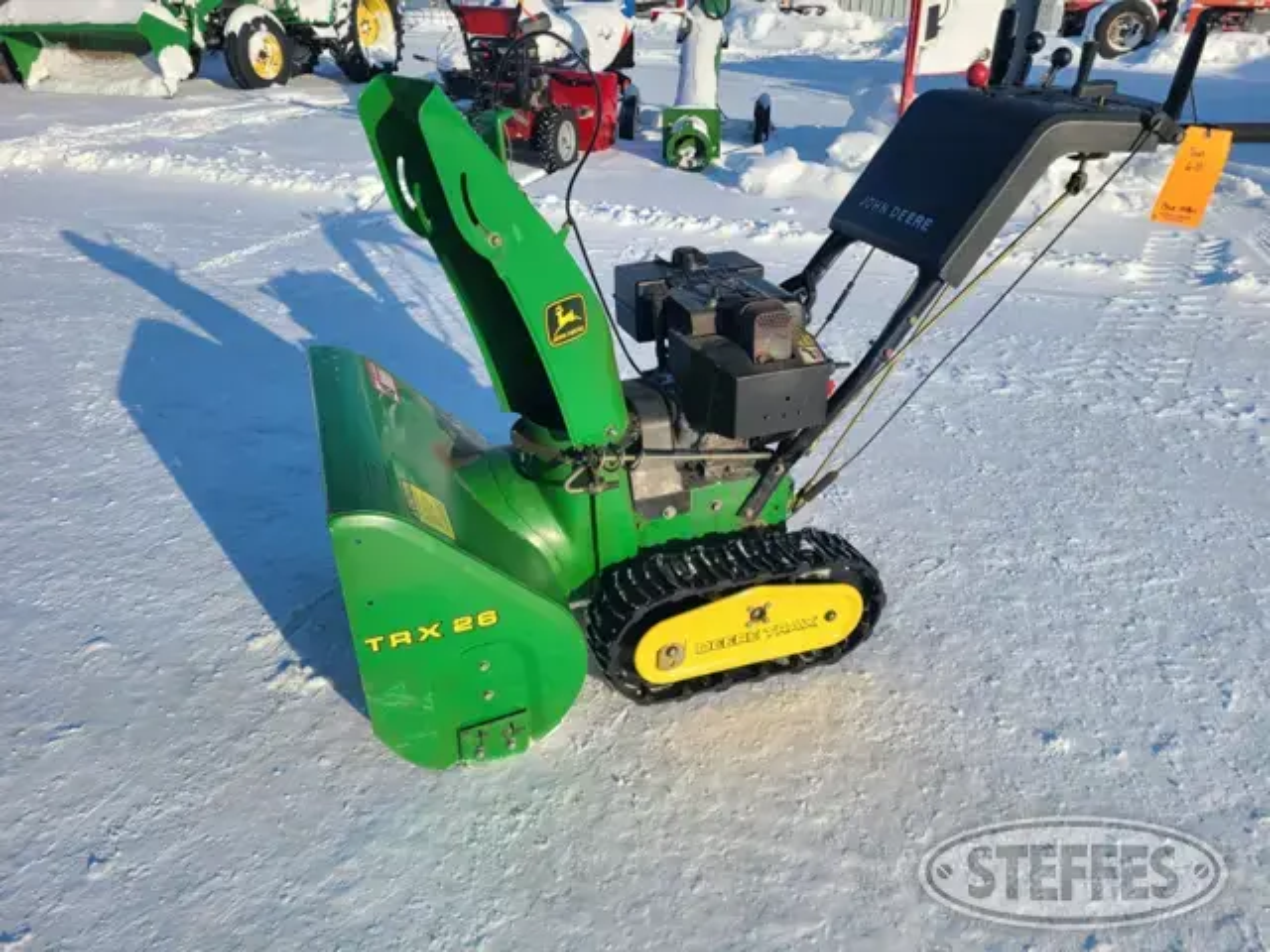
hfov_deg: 67.3
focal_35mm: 26
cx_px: 635
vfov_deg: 53.1
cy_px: 476
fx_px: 954
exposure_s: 1/2436
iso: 40
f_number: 1.8
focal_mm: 5.4
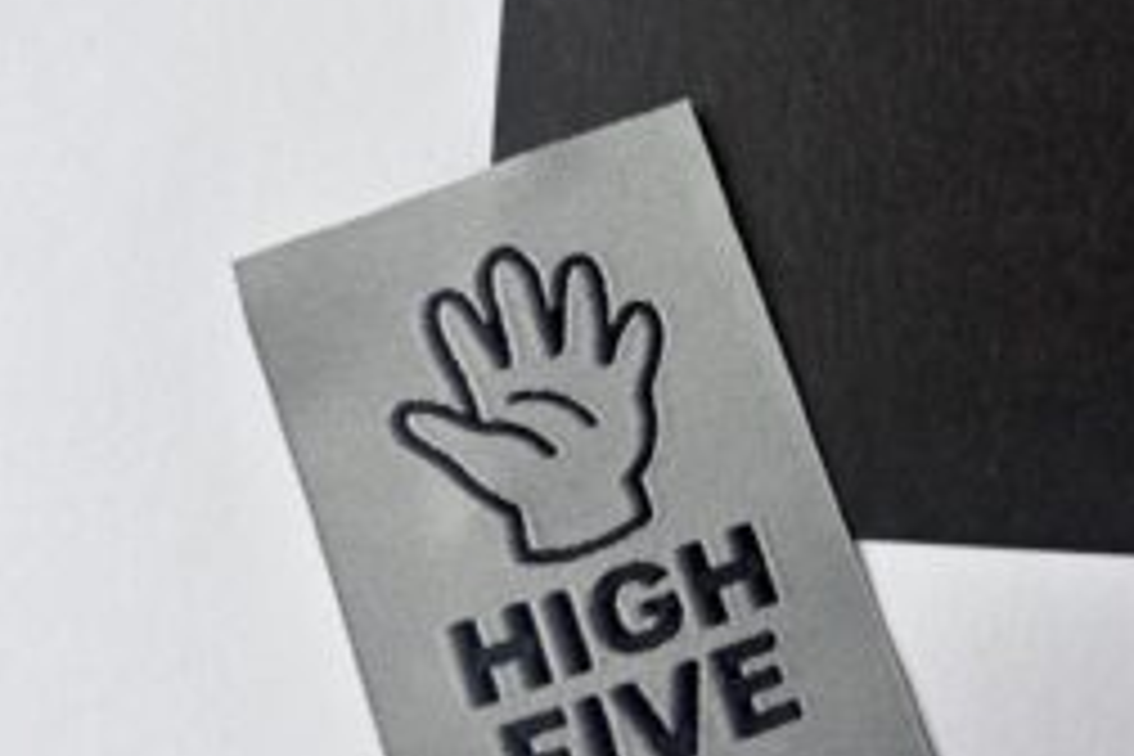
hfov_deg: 45.3
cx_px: 634
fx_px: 1354
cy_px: 396
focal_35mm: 43
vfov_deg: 31.2
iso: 40
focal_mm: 5.96
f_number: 1.6
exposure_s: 1/256
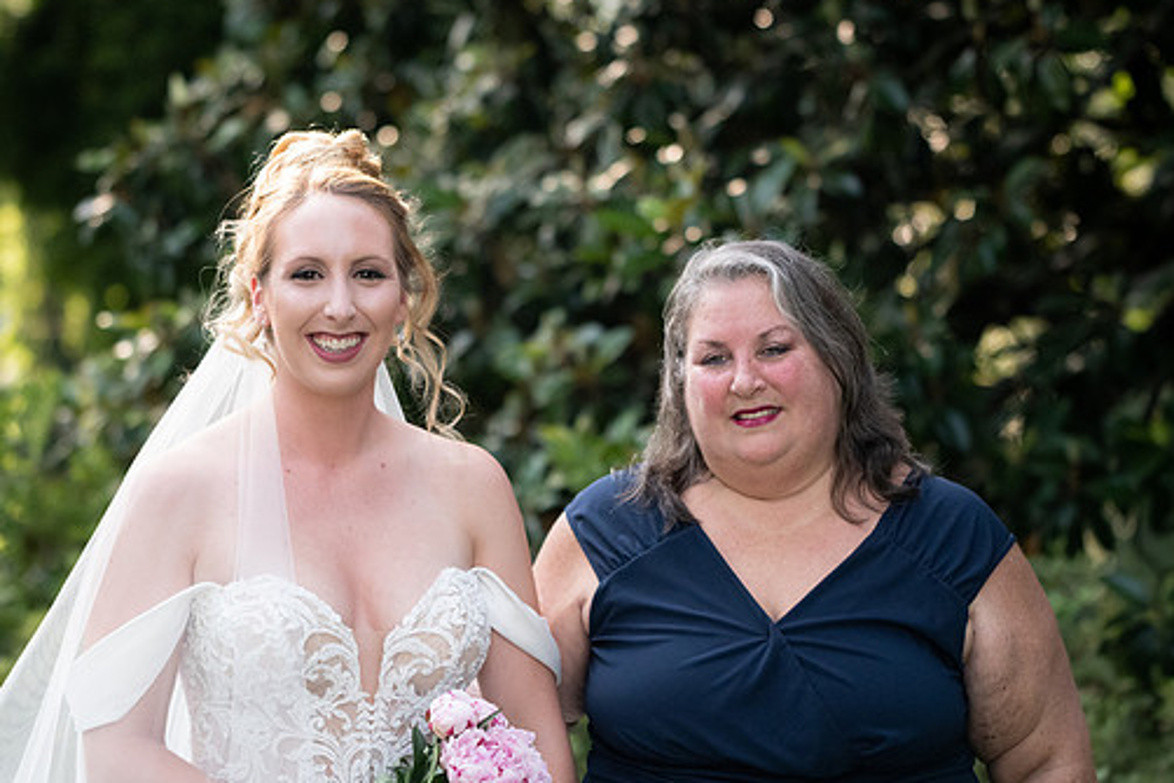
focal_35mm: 156
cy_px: 436
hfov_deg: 13.2
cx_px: 585
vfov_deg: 8.8
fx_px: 5088
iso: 2500
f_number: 2.8
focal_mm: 90
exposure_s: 1/4000
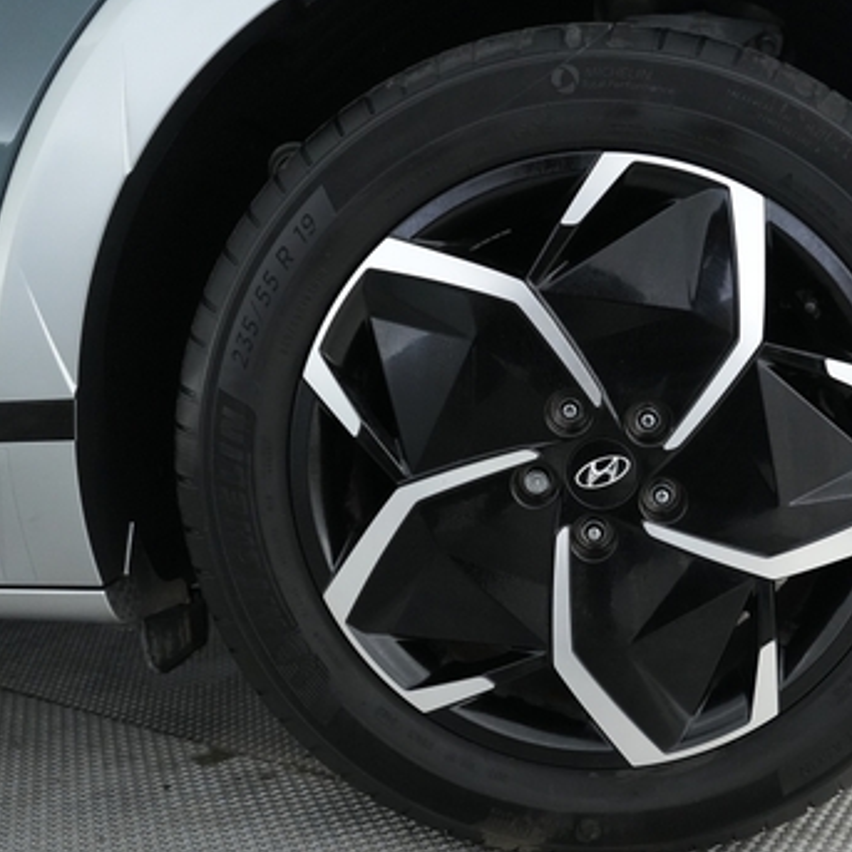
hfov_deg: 42.9
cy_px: 482
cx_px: 604
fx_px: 1058
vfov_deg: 43.8
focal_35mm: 38
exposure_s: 1/160
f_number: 2.8
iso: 5000
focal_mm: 24
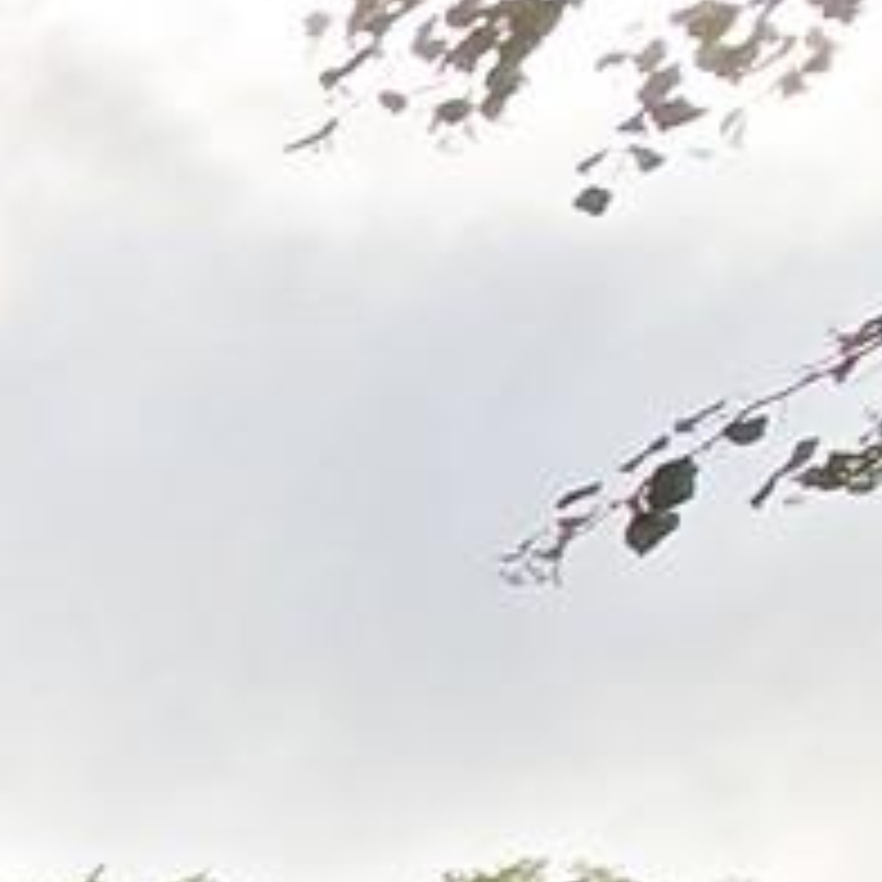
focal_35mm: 120
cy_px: 2124
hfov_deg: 7.9
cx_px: -2740
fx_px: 3459
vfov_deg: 11.8
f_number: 2.2
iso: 50
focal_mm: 2.2
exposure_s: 1/750
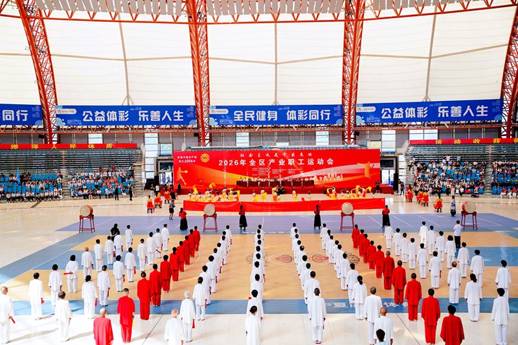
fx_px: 499
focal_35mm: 35
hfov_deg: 54.8
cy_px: 172
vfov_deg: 38.1
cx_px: 259
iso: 500
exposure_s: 1/400
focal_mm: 34.7
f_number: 2.8
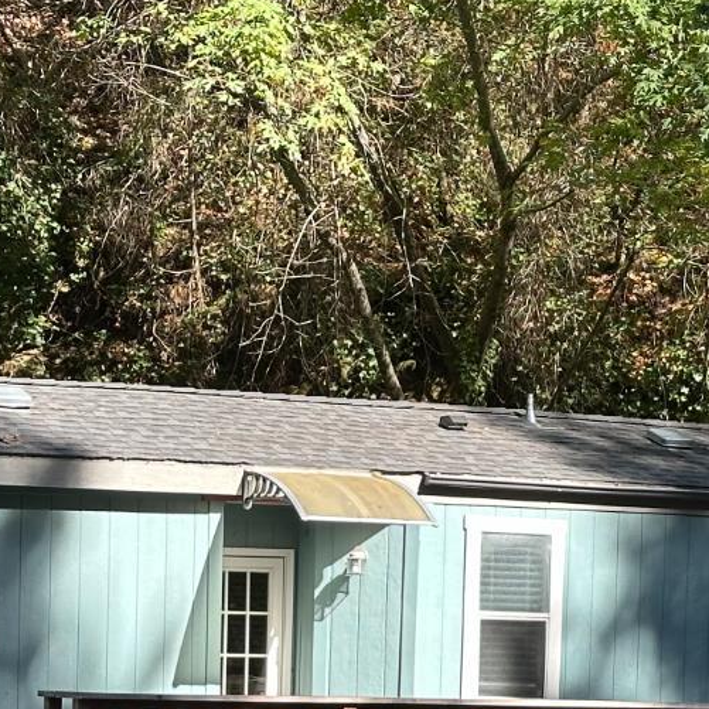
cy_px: 703
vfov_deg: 13.6
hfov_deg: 13.7
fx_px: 2943
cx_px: 548
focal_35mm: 127
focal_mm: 6.86
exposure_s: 1/489
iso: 64
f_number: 1.78
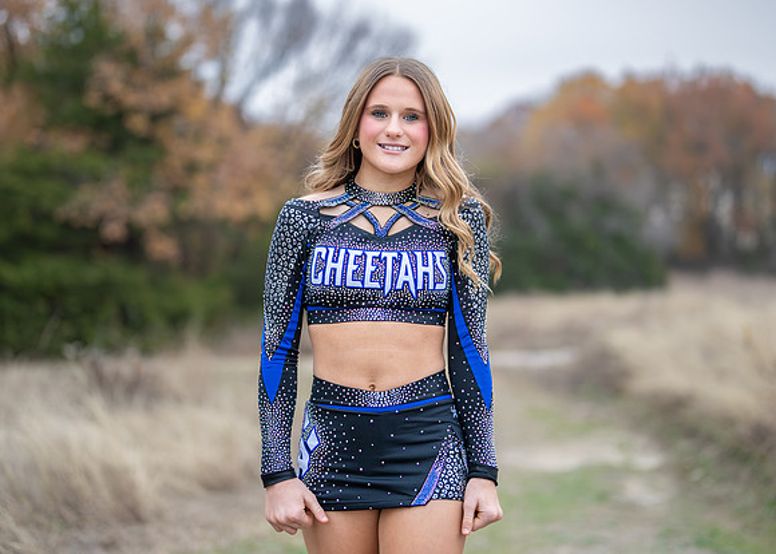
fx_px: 1391
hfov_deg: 31.2
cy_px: 227
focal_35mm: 63
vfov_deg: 22.5
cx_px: 381
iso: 400
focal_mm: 50
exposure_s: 1/1000
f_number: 1.2
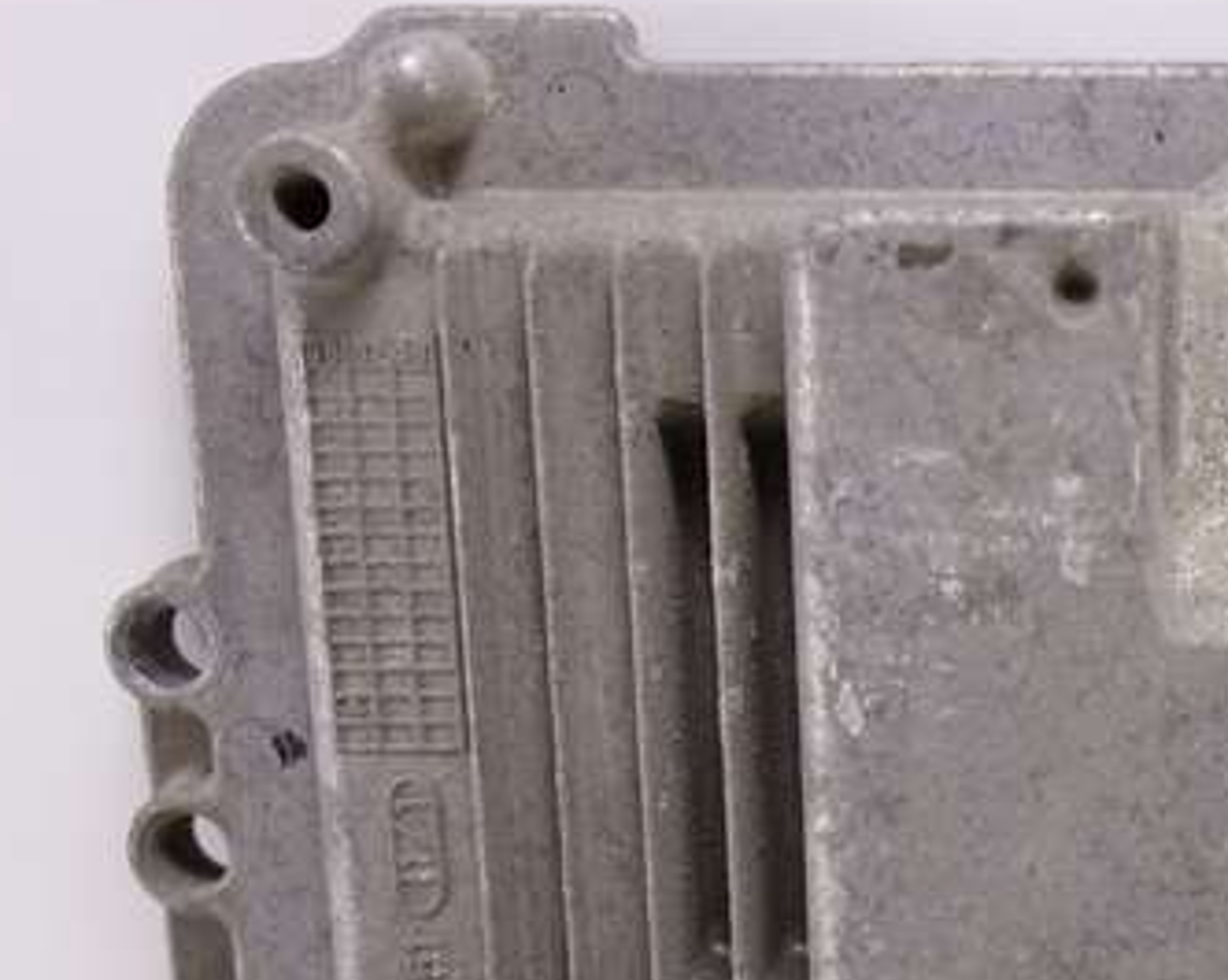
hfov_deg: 27.8
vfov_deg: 22.6
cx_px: 1173
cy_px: 956
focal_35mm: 65
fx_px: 2360
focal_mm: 10.4
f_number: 2.2
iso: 125
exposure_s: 1/100
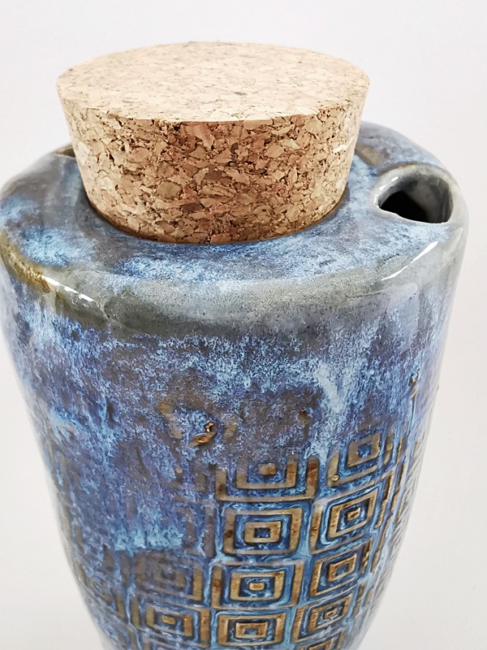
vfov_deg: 58.4
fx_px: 582
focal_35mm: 31
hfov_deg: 45.4
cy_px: 325
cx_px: 244
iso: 200
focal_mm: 2.26
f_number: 2.2
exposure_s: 1/33.3
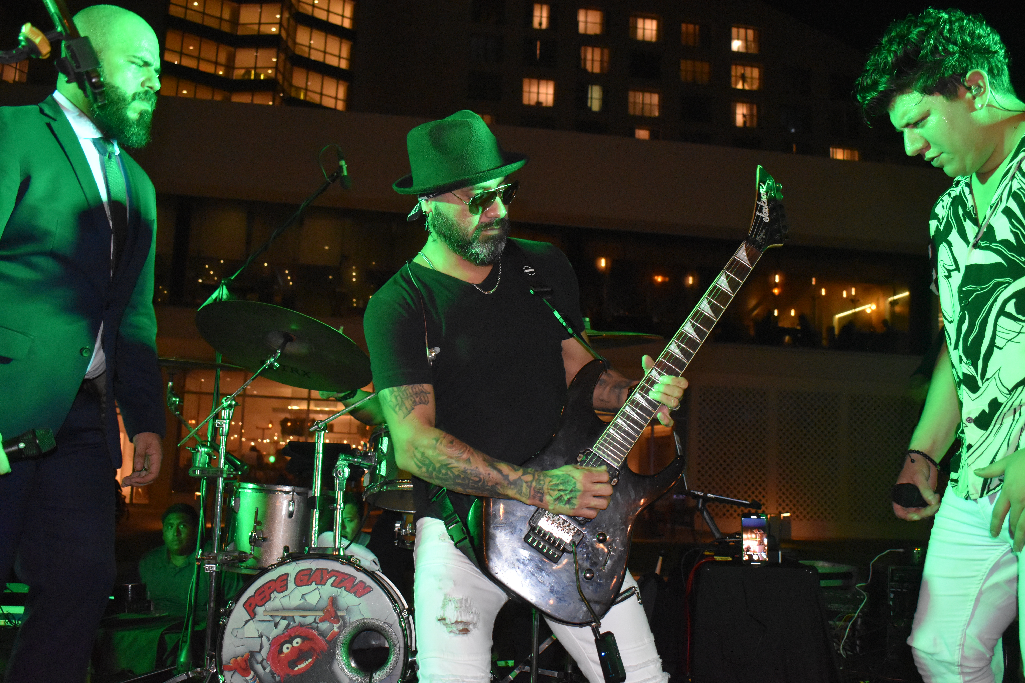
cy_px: 342
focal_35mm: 34
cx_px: 512
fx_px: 982
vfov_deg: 38.4
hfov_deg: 55.1
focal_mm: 23
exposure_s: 1/60
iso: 3200
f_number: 3.8
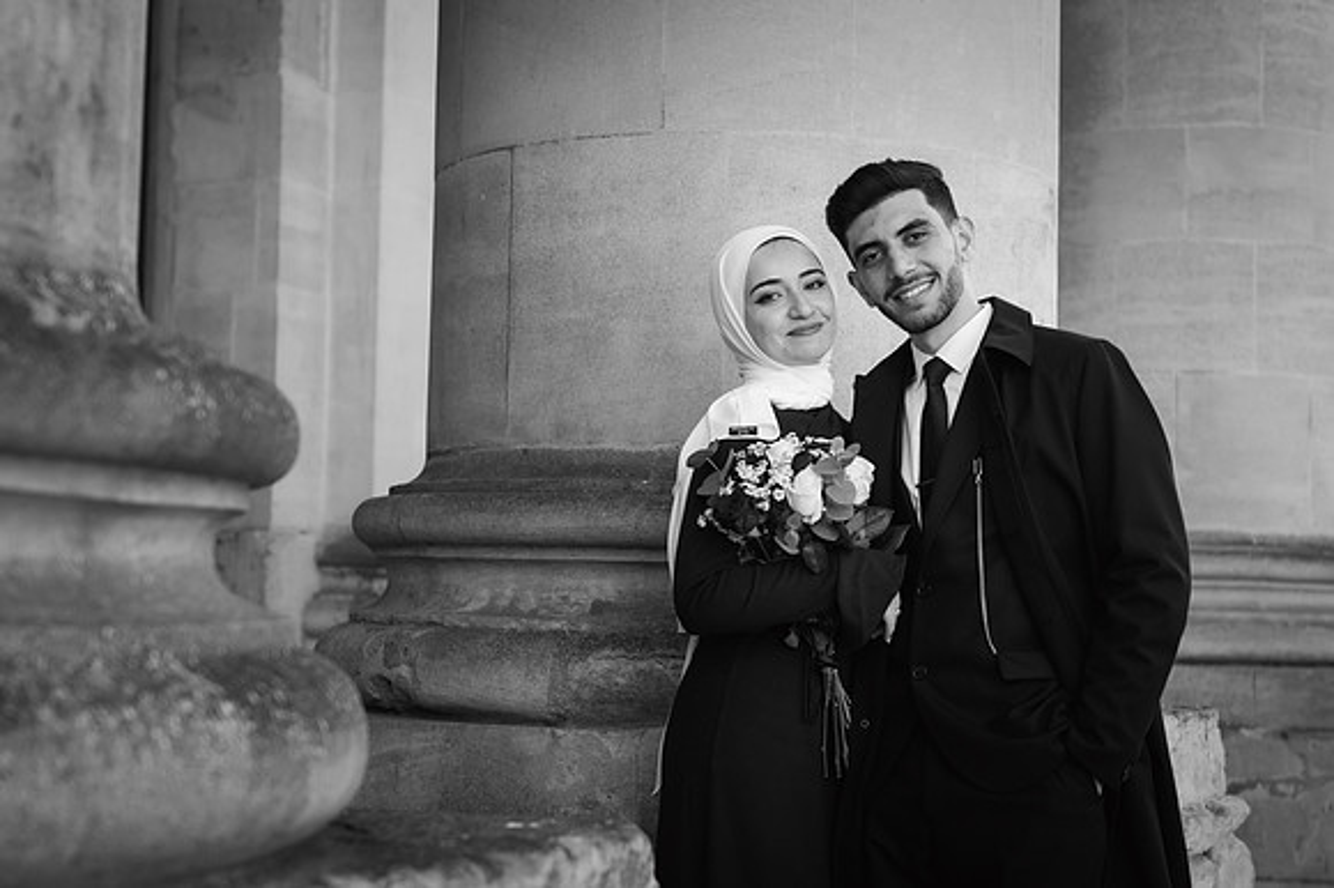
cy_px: 444
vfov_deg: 22.6
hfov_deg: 33.4
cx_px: 667
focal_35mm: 60
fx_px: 2222
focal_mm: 40
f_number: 2.8
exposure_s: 1/800
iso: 200
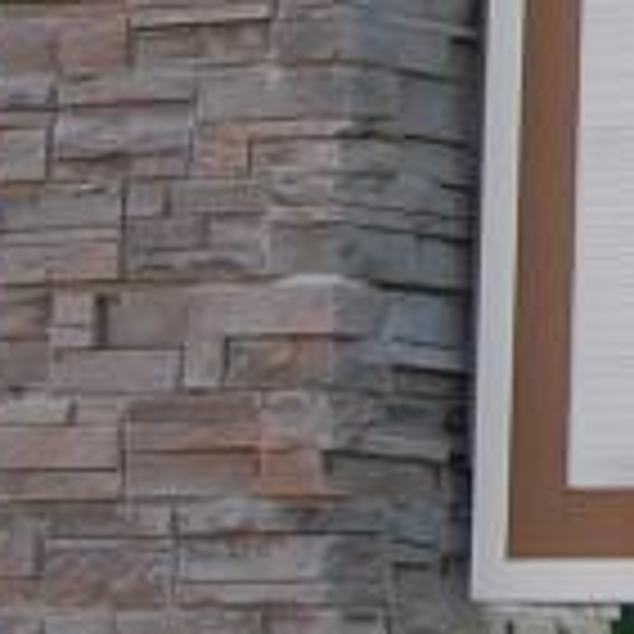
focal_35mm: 348
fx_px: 7211
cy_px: 263
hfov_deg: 4.9
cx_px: 1484
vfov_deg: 5.0
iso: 200
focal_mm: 32
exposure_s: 1/160
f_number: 6.3
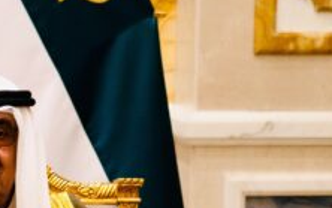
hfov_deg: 5.6
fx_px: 3286
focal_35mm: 363
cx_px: -428
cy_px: 277
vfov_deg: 3.6
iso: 640
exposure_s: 1/160
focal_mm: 66
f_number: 2
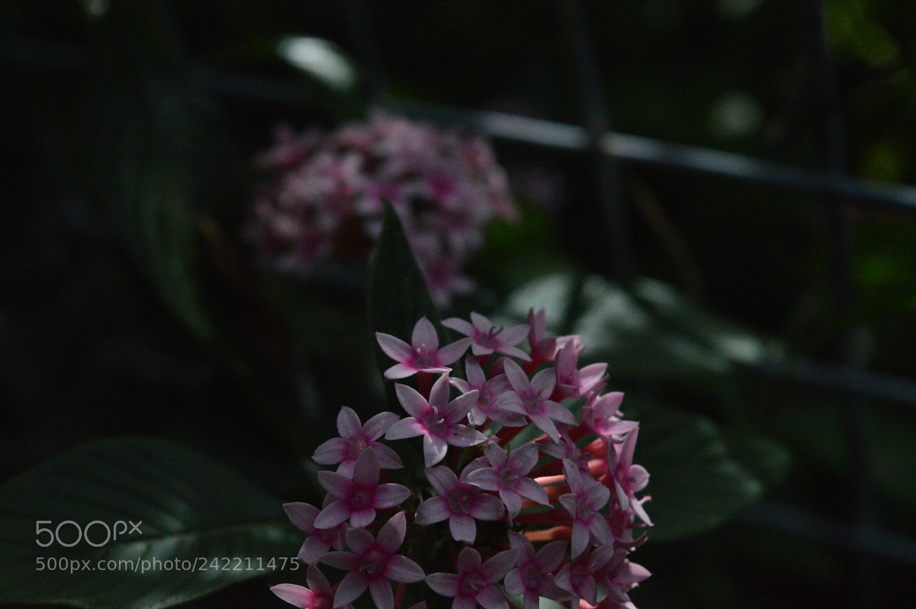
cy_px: 304
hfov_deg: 24.6
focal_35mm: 82
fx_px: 2097
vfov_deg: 16.5
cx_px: 458
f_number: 7.1
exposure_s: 1/4000
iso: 3200
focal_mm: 55
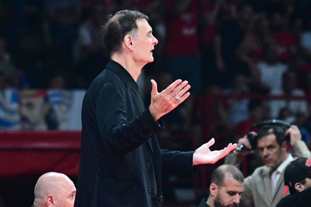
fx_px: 1296
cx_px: 156
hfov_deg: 13.7
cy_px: 104
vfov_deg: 9.1
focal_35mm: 150
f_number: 2.8
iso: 2000
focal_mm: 150
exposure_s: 1/640
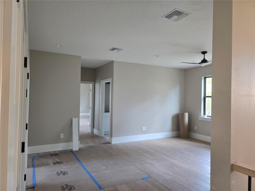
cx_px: 128
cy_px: 96
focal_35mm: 23
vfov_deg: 58.9
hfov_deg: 73.9
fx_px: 169
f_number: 1.8
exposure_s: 1/120
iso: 250
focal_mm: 5.4
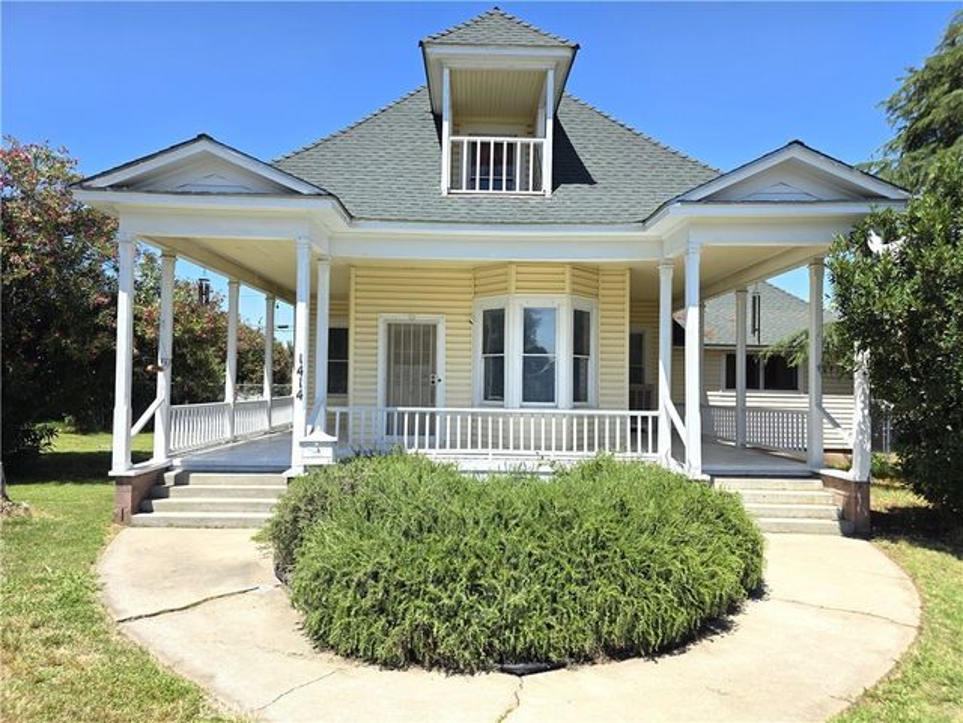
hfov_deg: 73.9
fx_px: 640
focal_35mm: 23
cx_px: 482
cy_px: 362
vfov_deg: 58.9
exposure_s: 1/3512
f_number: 1.7
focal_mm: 6.3
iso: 80
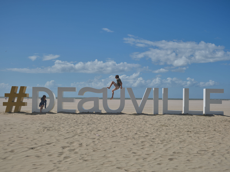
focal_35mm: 55
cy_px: 86
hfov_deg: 34.9
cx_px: 115
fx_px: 365
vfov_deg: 26.6
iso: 100
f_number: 8
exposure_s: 1/420
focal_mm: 70
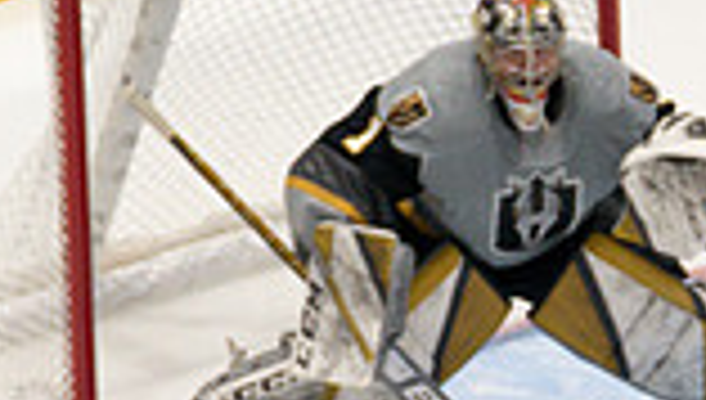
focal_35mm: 991
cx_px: 616
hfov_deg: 2.2
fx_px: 18587
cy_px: 764
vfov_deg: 1.2
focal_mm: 211
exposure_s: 1/800
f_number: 4
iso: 2500
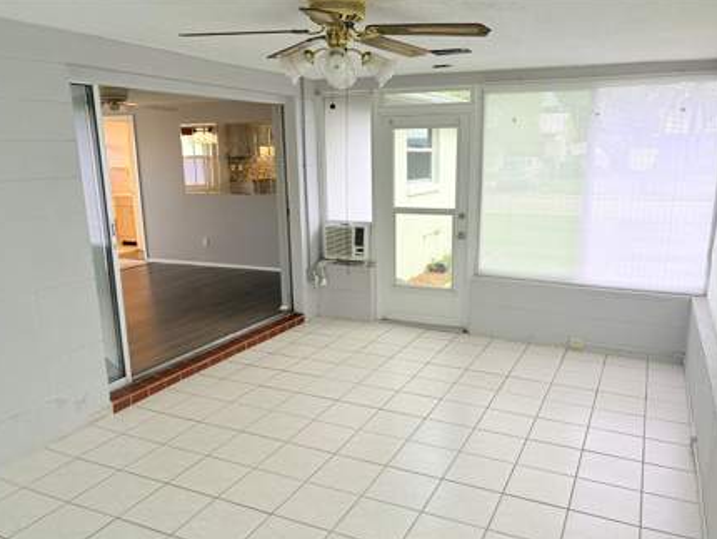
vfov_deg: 48.2
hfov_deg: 61.6
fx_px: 601
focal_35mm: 29
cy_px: 295
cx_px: 379
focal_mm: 5.96
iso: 80
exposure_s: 1/120
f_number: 1.6
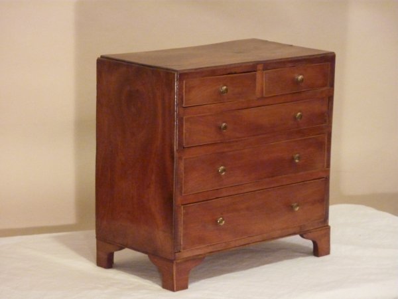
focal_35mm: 137
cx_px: 199
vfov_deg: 10.8
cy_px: 150
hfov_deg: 14.4
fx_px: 1575
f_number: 4.5
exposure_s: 1/30
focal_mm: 22.5
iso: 800
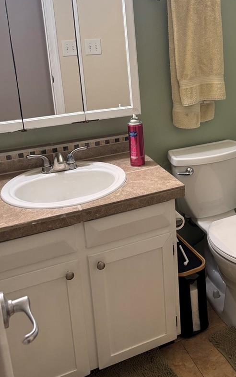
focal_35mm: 42
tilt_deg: -15.1
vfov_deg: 46.4
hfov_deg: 29.4
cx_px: 208
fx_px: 432
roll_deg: +1.0
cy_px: 123
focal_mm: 5.96
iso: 125
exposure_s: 1/60
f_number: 1.6
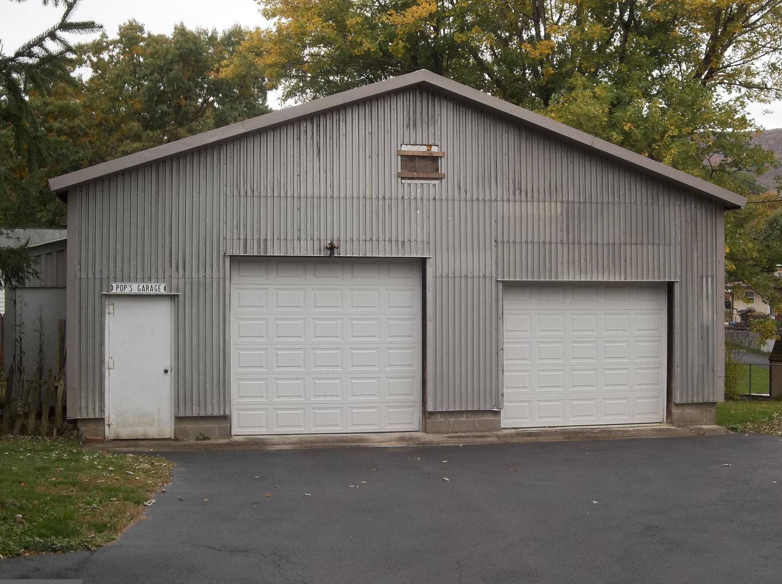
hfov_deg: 39.0
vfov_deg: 29.6
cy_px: 289
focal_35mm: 49
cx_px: 412
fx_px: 1105
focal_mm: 7.8
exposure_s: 1/50
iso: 80
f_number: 4.5
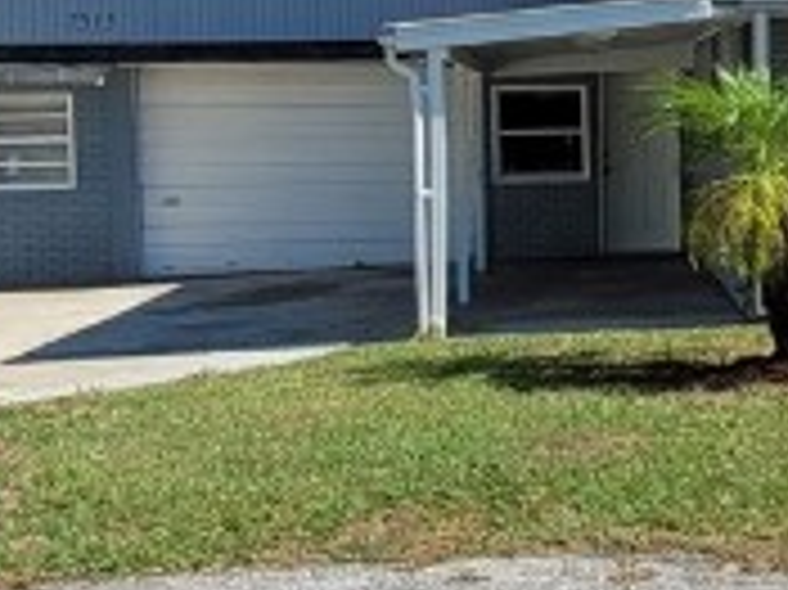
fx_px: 1729
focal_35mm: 76
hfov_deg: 24.0
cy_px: 122
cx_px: 869
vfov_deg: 19.2
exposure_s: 1/1414
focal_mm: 1.74
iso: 40
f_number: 2.2
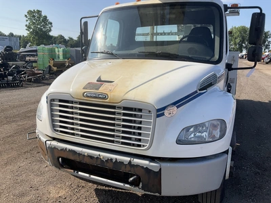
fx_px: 227
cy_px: 102
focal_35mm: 29
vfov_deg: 48.2
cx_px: 136
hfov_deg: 61.7
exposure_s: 1/1534
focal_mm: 3
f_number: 1.8
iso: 25
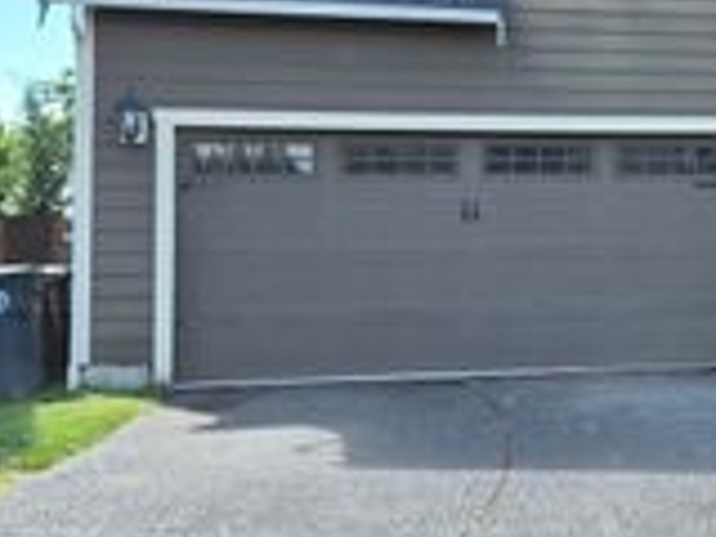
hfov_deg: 25.4
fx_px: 1489
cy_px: 199
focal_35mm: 72
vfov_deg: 20.4
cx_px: 756
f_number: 1.8
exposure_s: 1/1388
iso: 80
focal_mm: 5.4
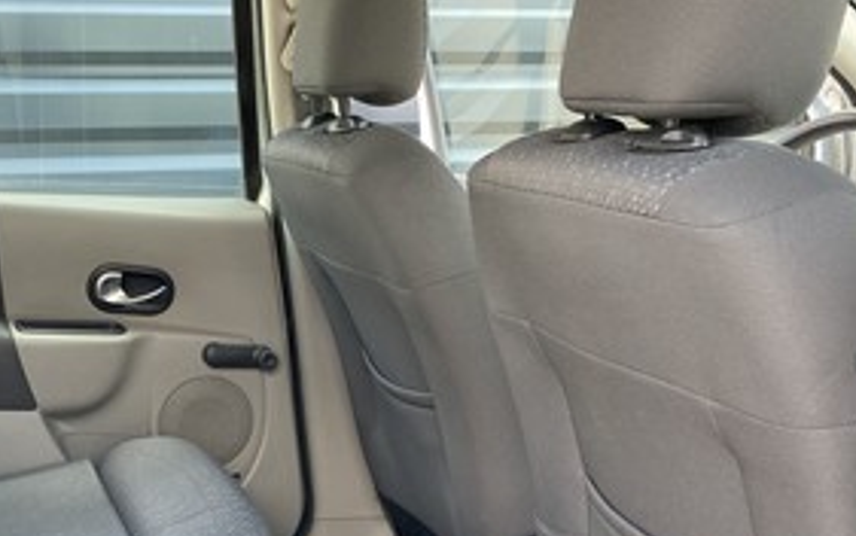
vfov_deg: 24.3
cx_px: 253
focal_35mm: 50
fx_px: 1167
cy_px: 580
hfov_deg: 39.6
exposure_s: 1/122
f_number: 1.8
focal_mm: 4.25
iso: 64
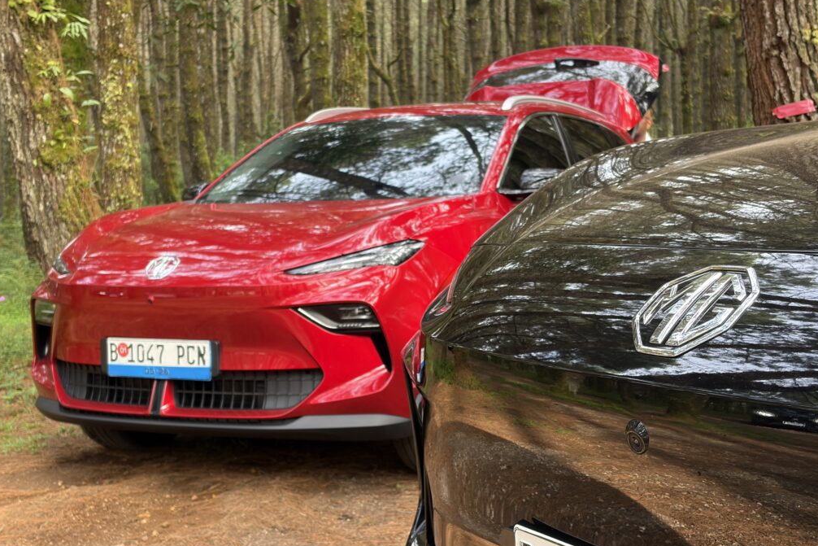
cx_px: 409
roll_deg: -2.4
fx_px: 1227
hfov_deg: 36.9
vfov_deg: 25.1
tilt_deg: -2.9
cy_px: 277
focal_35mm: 54
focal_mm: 5.96
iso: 50
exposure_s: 1/60
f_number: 1.6
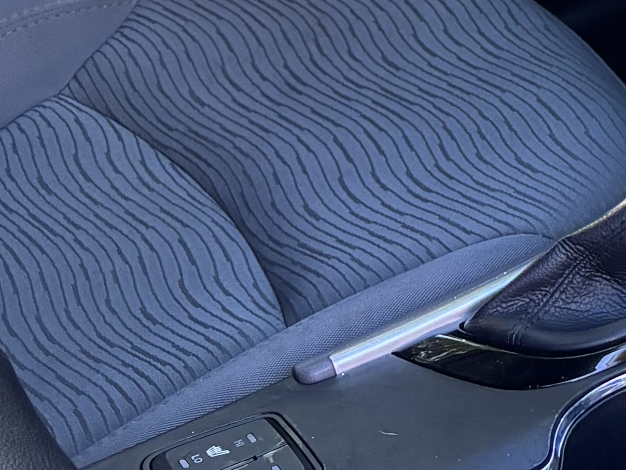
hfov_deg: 13.0
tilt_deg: -17.3
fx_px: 2225
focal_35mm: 123
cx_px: 1406
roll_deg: +1.0
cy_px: -461
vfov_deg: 11.0
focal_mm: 5.96
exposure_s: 1/121
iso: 64
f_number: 1.6
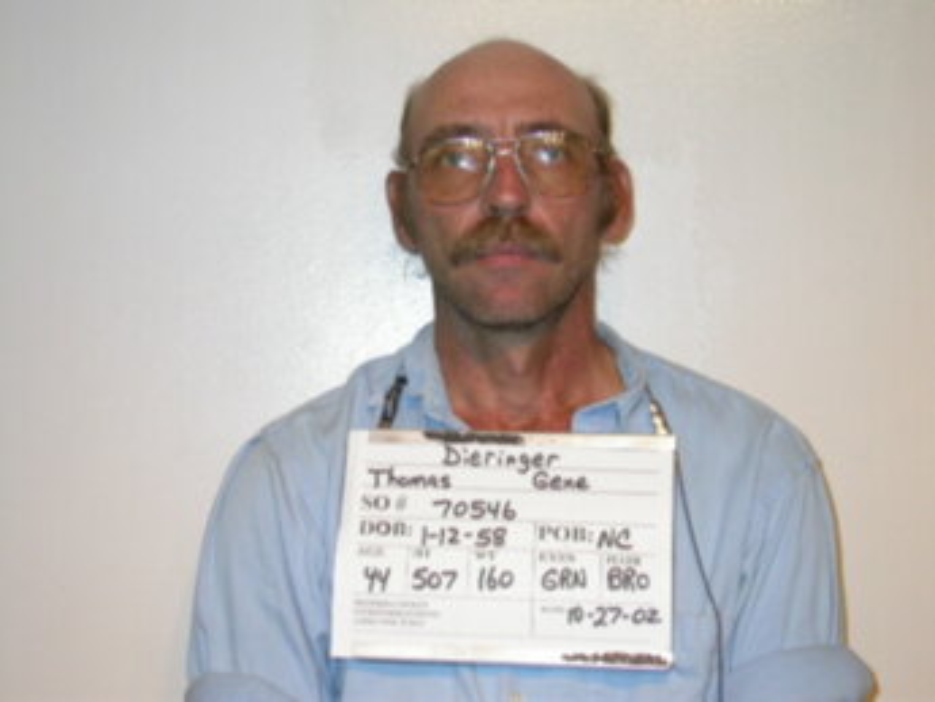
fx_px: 1756
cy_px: 351
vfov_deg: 22.6
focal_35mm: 65
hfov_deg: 29.8
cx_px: 468
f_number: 3.2
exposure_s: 1/60.3
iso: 100
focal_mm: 13.5
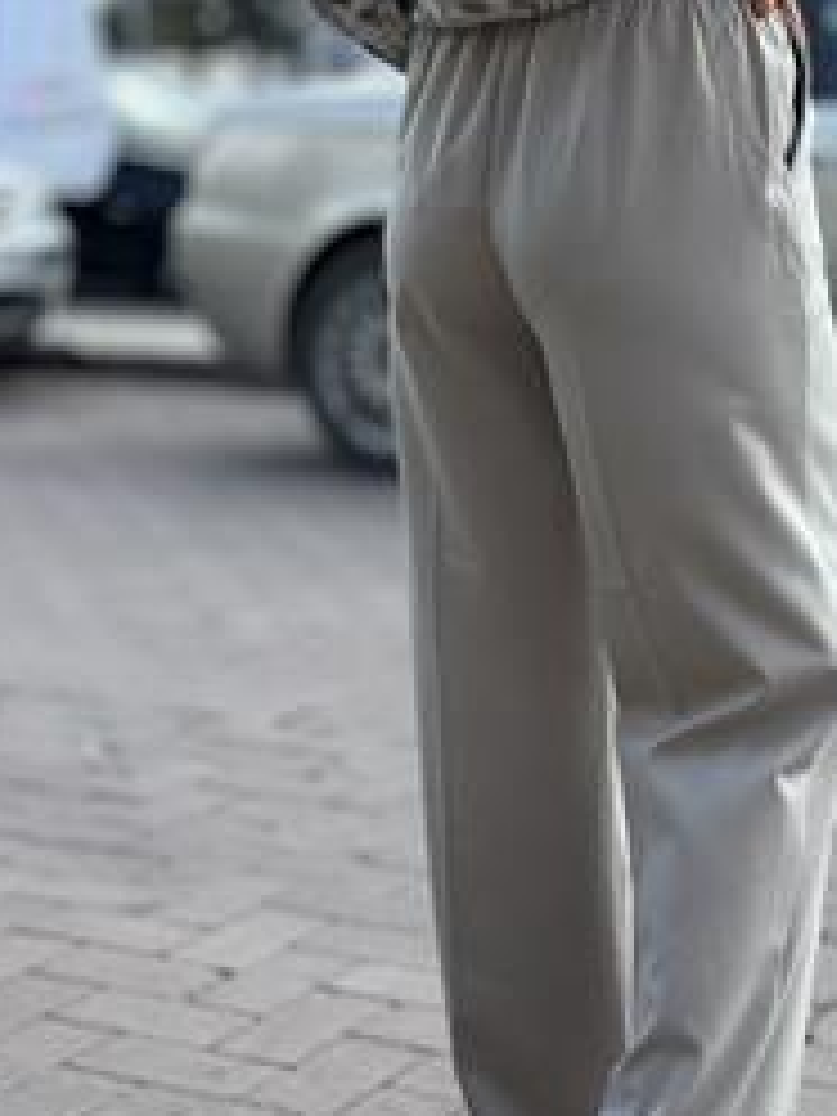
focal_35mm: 80
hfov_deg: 18.3
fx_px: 2579
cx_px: 598
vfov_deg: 24.4
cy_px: 488
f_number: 1.78
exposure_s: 1/1323
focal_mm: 6.86
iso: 80
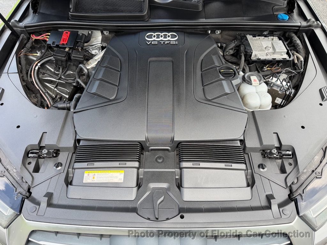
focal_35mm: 24
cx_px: 164
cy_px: 122
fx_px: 227
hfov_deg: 71.6
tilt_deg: -49.6
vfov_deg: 56.8
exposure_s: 1/336
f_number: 1.78
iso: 100
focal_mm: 6.76
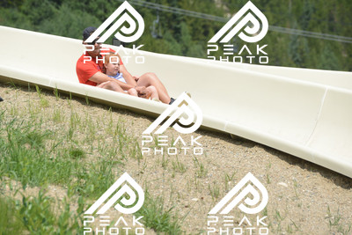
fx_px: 1907
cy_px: 118
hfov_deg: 10.5
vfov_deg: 7.0
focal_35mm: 195
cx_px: 176
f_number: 6.3
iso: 400
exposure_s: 1/1250
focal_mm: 195
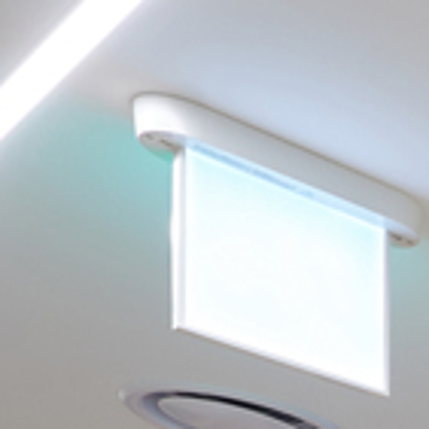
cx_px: 1521
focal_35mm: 109
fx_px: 1528
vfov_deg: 12.3
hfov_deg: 9.3
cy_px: 1063
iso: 100
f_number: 8
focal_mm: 14
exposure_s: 1/2.5
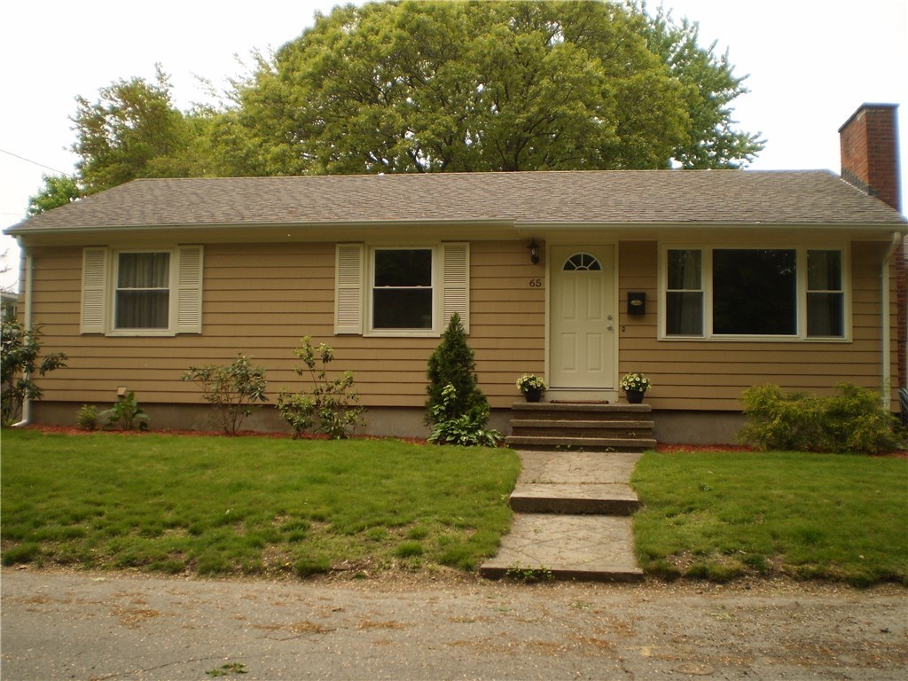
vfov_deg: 39.7
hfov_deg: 51.4
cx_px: 454
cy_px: 340
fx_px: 944
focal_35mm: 36
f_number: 3.1
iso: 64
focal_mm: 6.3
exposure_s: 1/640
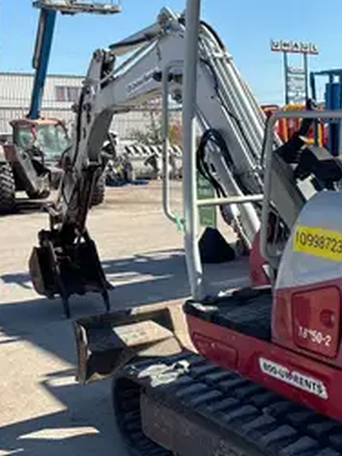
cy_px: 246
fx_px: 752
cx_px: 378
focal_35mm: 57
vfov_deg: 33.8
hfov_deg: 24.0
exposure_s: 1/2778
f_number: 1.6
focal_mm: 5.96
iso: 50
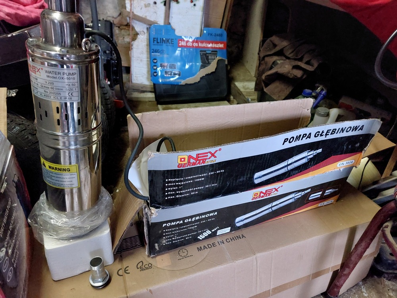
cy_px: 149
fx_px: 287
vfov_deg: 54.9
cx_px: 198
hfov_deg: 69.4
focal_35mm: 25
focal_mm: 5.23
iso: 500
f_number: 1.8
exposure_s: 1/25
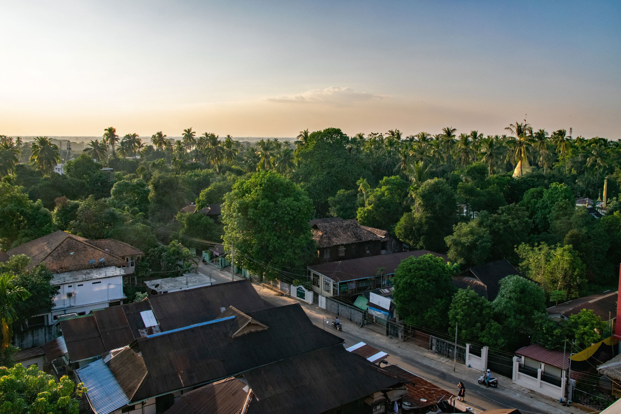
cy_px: 207
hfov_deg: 70.4
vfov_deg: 50.4
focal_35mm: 26
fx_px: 440
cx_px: 310
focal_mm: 17
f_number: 8
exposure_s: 1/250
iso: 320
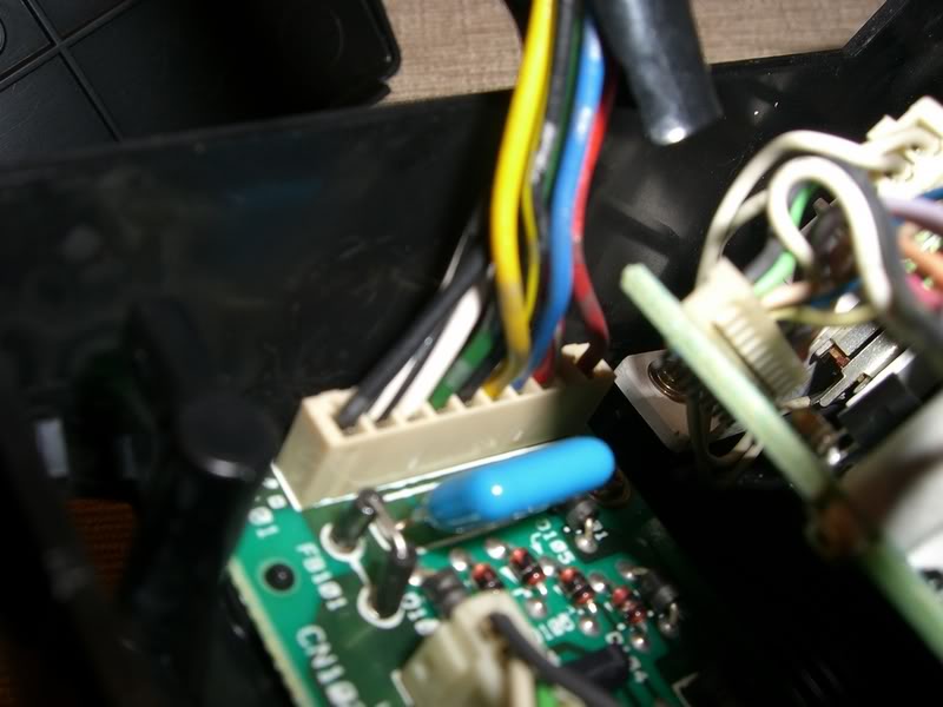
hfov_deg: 49.0
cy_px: 354
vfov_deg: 37.7
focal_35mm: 38
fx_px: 1035
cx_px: 472
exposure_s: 1/60
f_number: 4.3
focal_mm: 6.2
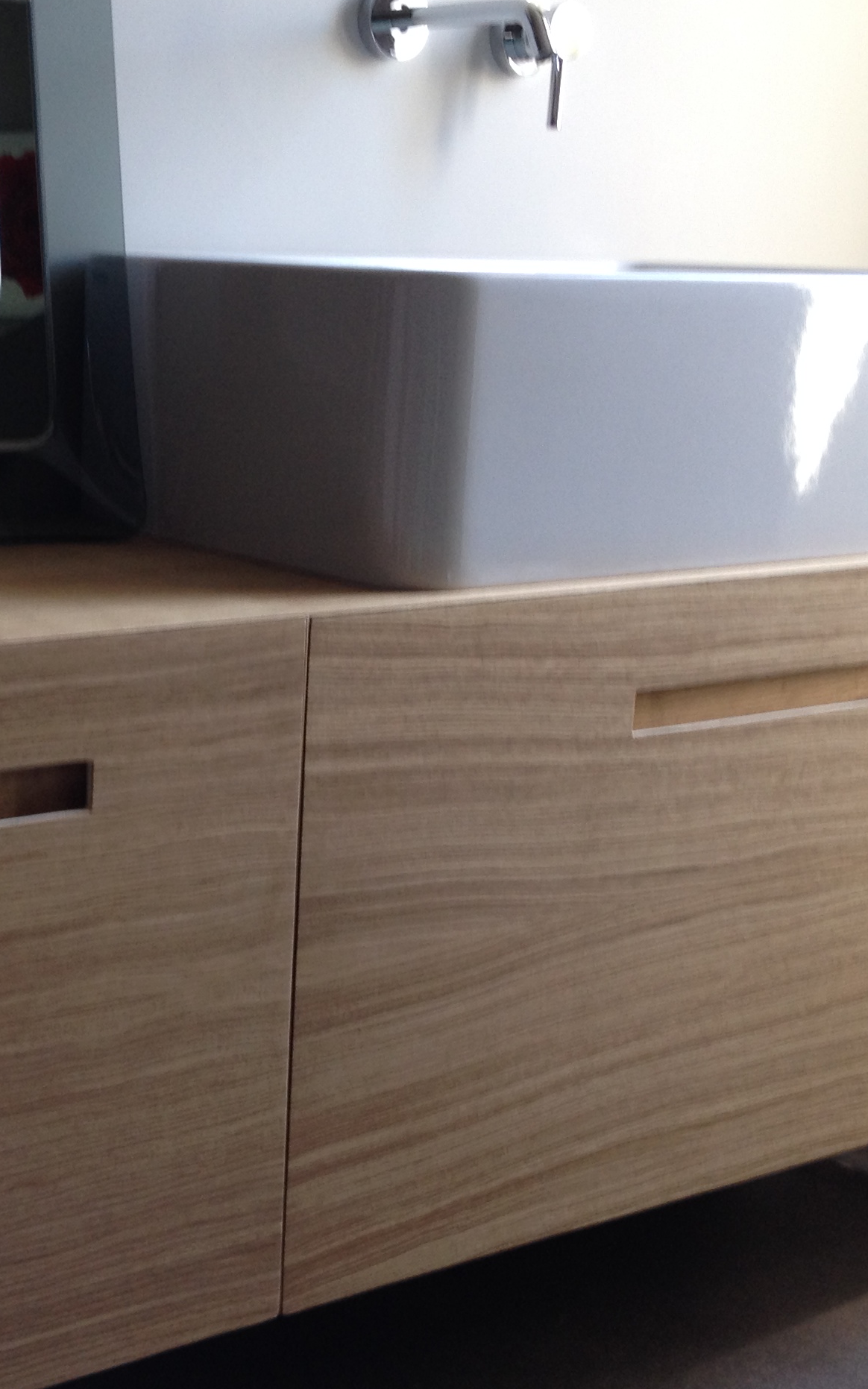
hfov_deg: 19.8
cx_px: 174
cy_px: 711
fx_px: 2461
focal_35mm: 65
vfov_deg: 31.5
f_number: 2.4
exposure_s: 1/30
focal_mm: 4.28
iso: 50
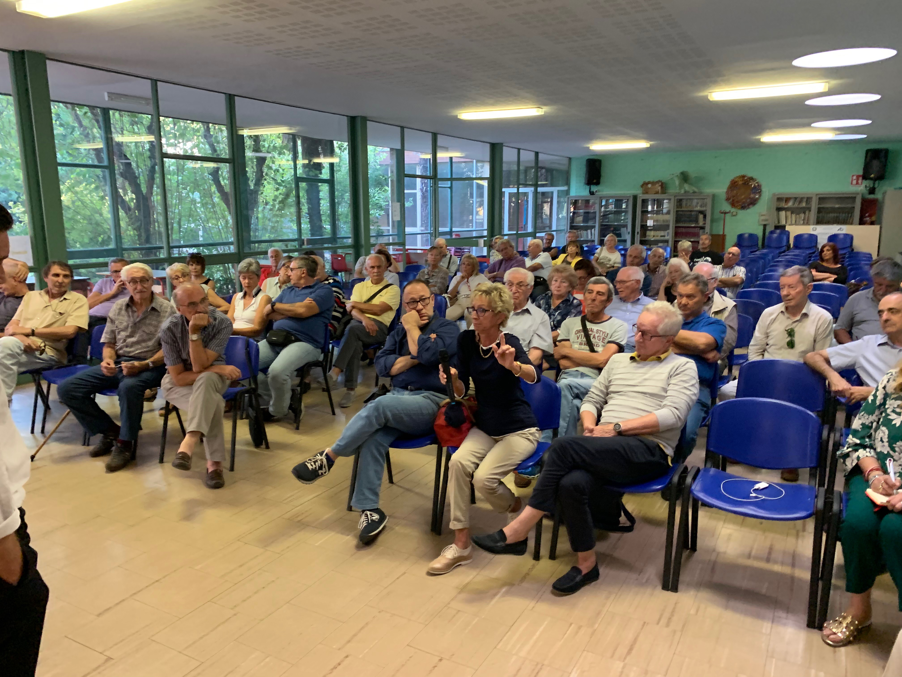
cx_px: 451
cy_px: 338
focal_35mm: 26
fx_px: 677
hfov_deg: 67.3
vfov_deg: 53.1
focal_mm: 4.25
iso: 320
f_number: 1.8
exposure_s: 1/33
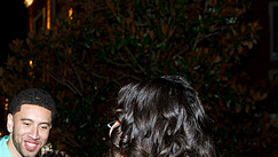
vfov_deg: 18.4
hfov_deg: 33.5
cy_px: 217
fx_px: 443
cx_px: 41
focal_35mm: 60
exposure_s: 1/80
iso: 3200
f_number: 4
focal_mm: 24
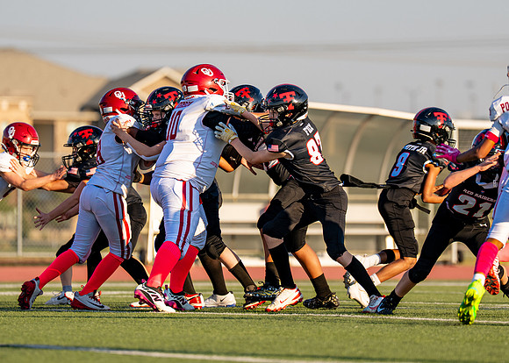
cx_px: 315
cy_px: 161
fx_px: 5326
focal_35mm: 369
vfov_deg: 3.9
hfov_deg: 5.5
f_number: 2.8
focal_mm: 200
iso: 100
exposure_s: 1/1250
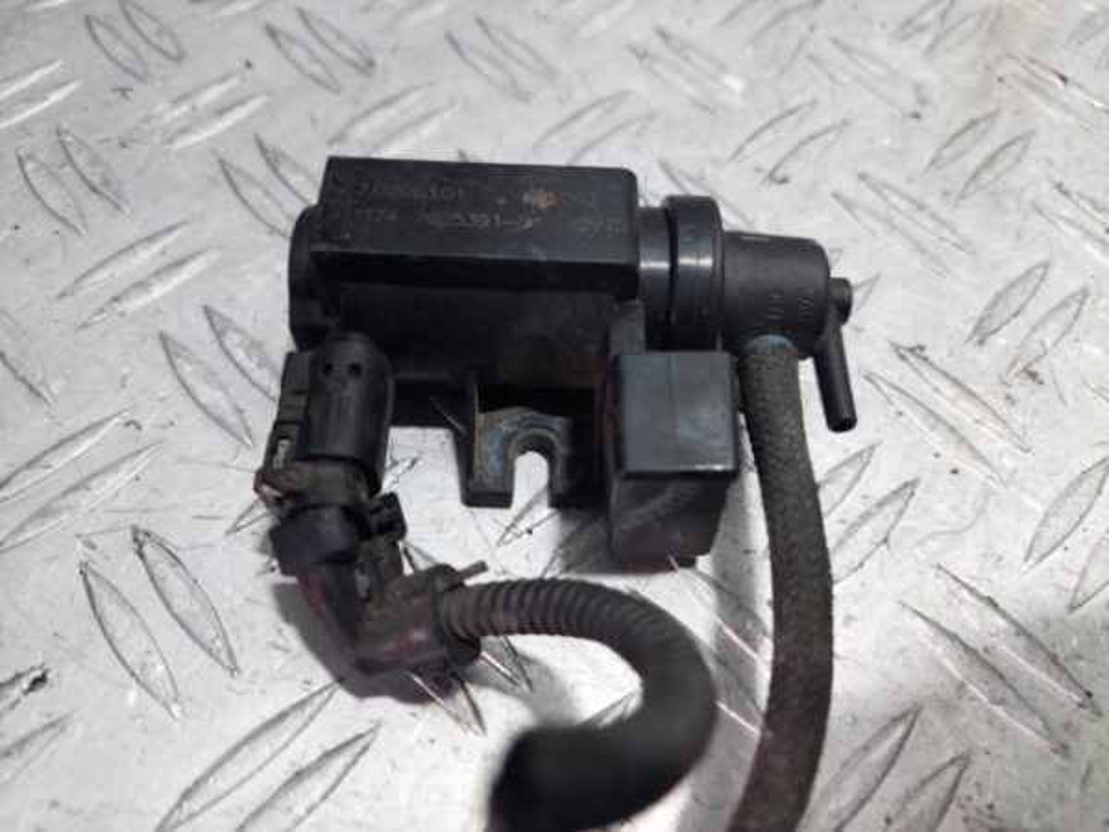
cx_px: 554
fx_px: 801
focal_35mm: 25
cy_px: 416
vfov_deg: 54.9
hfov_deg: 69.4
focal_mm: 5.23
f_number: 1.8
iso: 50
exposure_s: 1/50
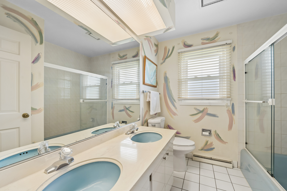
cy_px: 96
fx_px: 112
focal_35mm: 14
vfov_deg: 81.2
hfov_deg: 104.3
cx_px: 144
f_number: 8
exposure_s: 1/15
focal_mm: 14
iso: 200
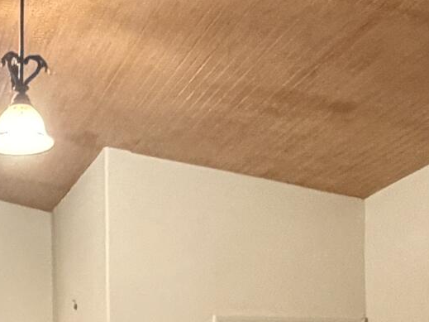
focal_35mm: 81
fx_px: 1004
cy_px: 386
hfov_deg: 21.9
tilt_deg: +4.8
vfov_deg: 17.4
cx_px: -118
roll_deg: +0.2
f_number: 2.2
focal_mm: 2.22
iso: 1000
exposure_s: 1/60
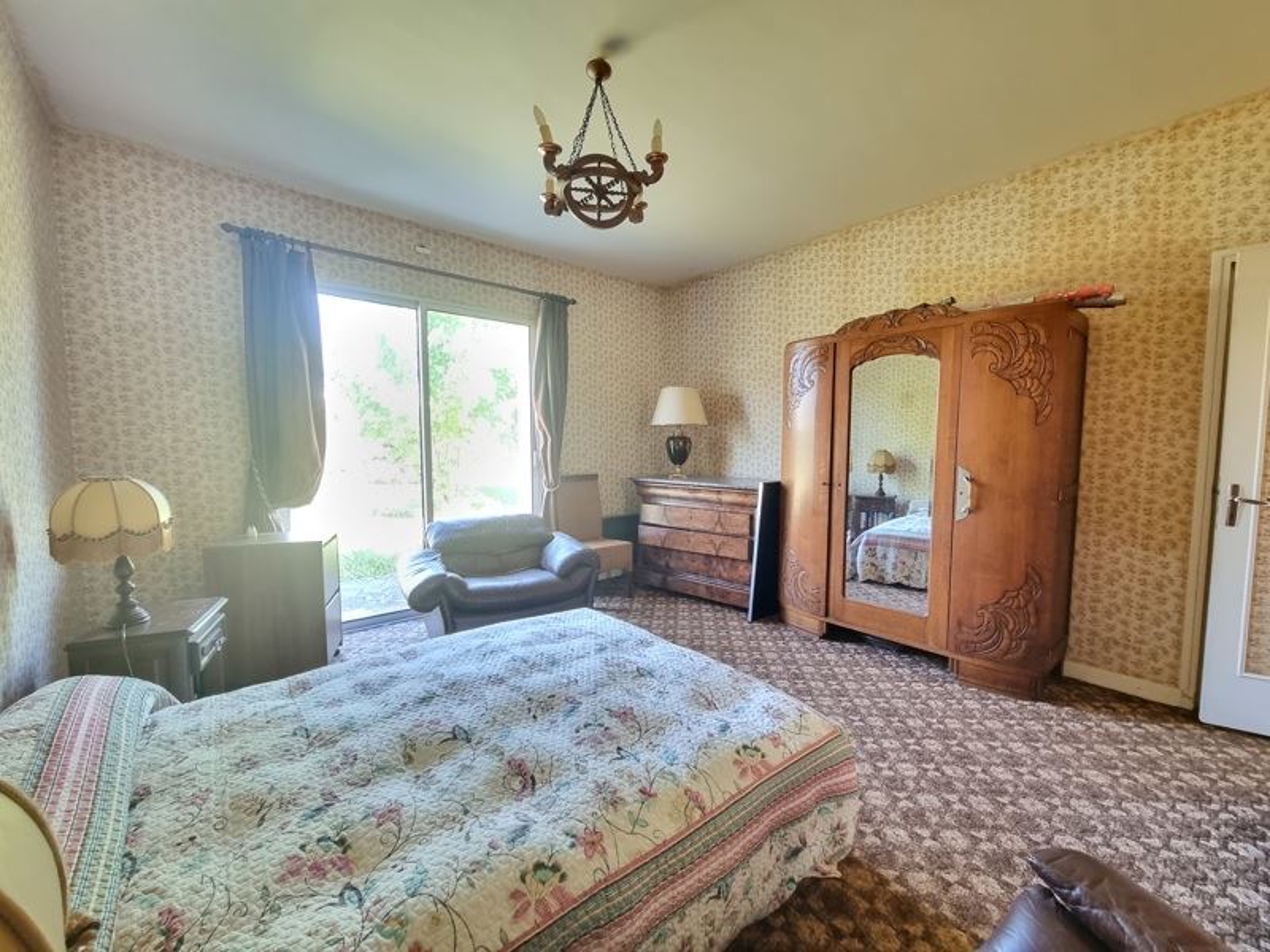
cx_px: 635
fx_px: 477
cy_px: 476
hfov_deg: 106.2
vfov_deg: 89.9
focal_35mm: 13
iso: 640
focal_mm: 2.2
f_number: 2.2
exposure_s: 1/25
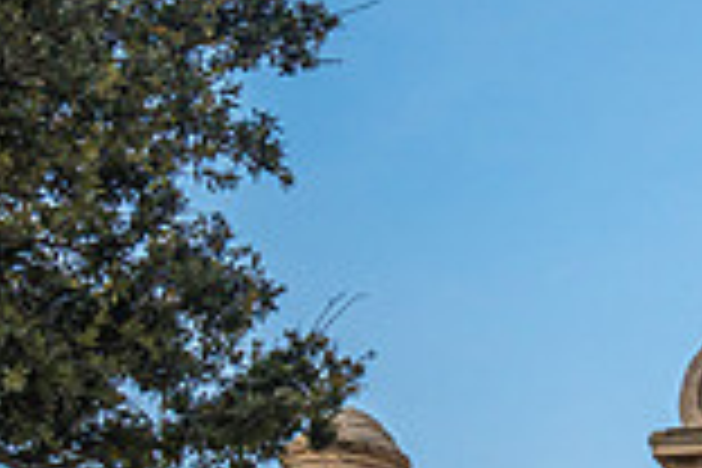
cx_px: 652
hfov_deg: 16.4
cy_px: 412
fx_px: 2398
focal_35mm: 123
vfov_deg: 11.1
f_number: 4.5
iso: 400
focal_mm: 22
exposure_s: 1/50
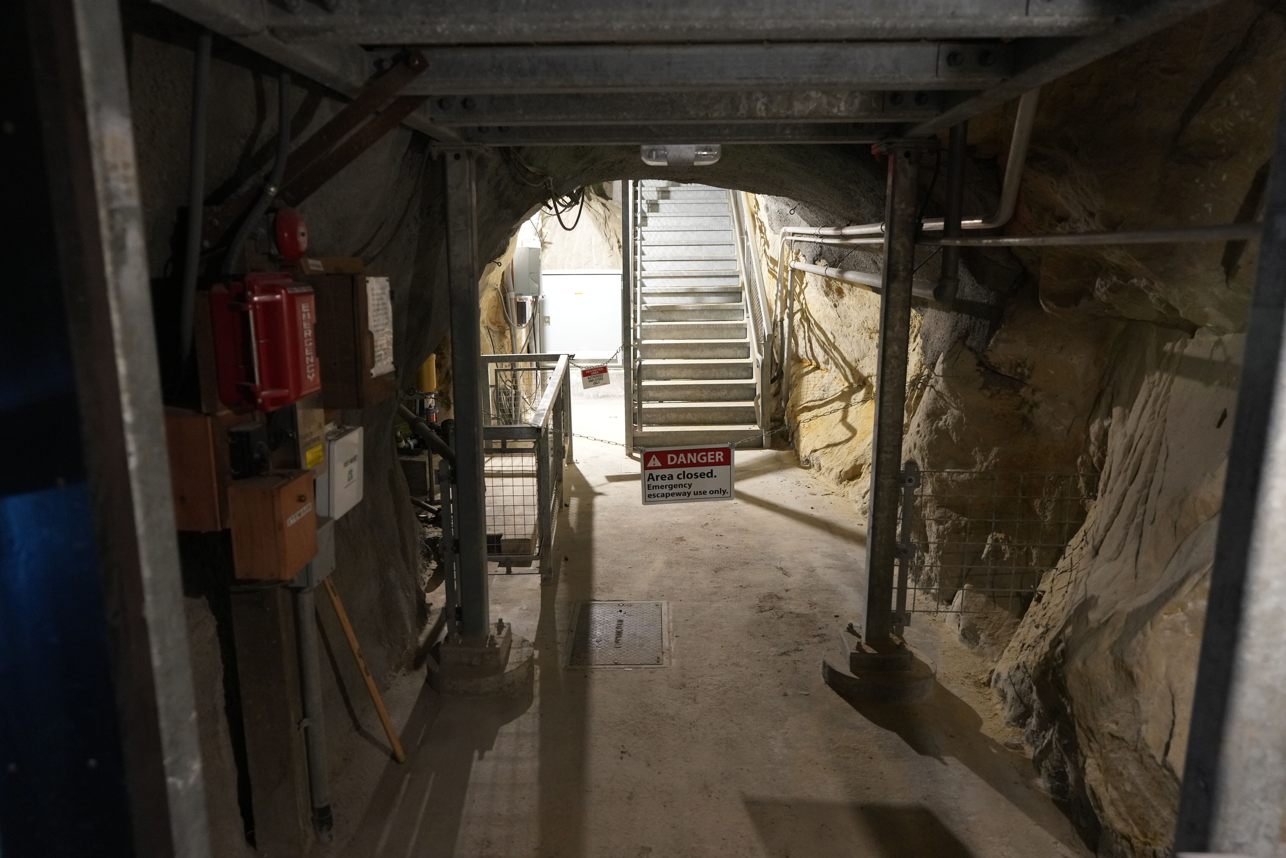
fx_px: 857
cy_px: 429
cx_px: 643
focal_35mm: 24
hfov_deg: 73.7
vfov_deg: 53.1
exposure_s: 1/30
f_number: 2.8
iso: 3200
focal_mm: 24
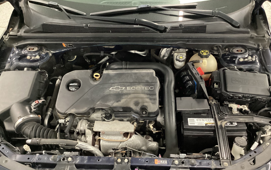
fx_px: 244
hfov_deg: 58.1
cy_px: 89
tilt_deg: -44.3
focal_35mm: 33
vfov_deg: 38.3
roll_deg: +1.7
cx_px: 136
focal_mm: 3.3
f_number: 2.4
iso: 640
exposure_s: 1/24
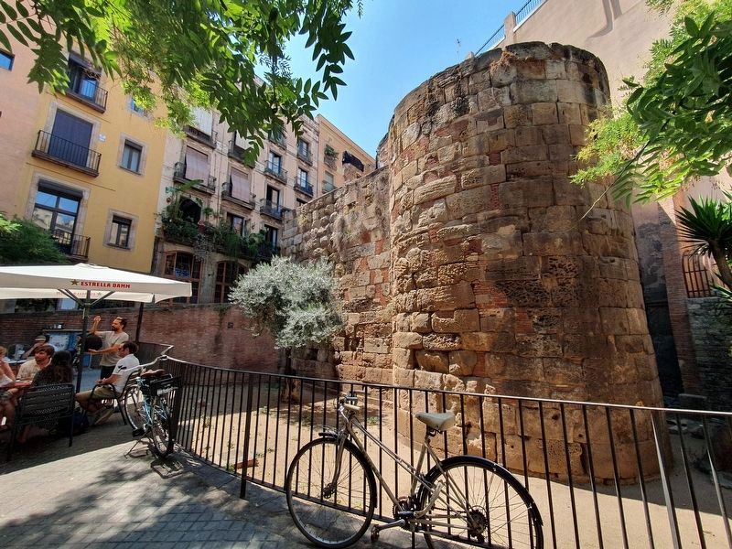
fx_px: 275
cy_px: 274
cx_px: 366
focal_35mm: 13
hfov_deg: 106.2
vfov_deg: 89.9
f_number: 2.2
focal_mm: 1.8
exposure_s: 1/509
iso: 50
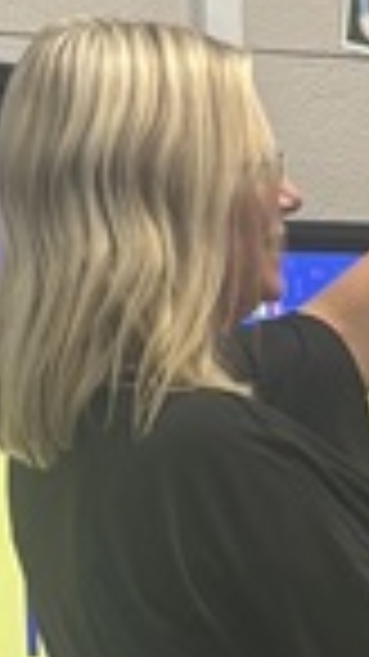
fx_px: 3448
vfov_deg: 10.2
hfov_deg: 6.0
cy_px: 1228
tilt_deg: -13.8
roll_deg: +0.6
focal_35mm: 198
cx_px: 720
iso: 125
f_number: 1.6
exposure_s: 1/60
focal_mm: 5.96
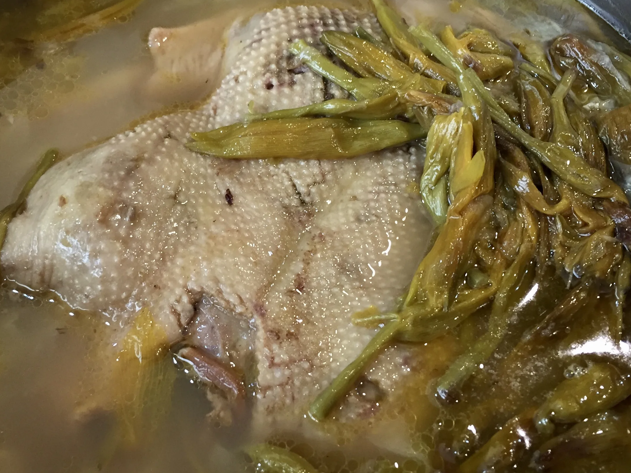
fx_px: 802
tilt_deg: -56.4
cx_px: 274
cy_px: 245
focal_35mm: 44
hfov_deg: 42.9
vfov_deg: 32.9
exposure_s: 1/30
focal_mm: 4.15
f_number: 2.2
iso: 125
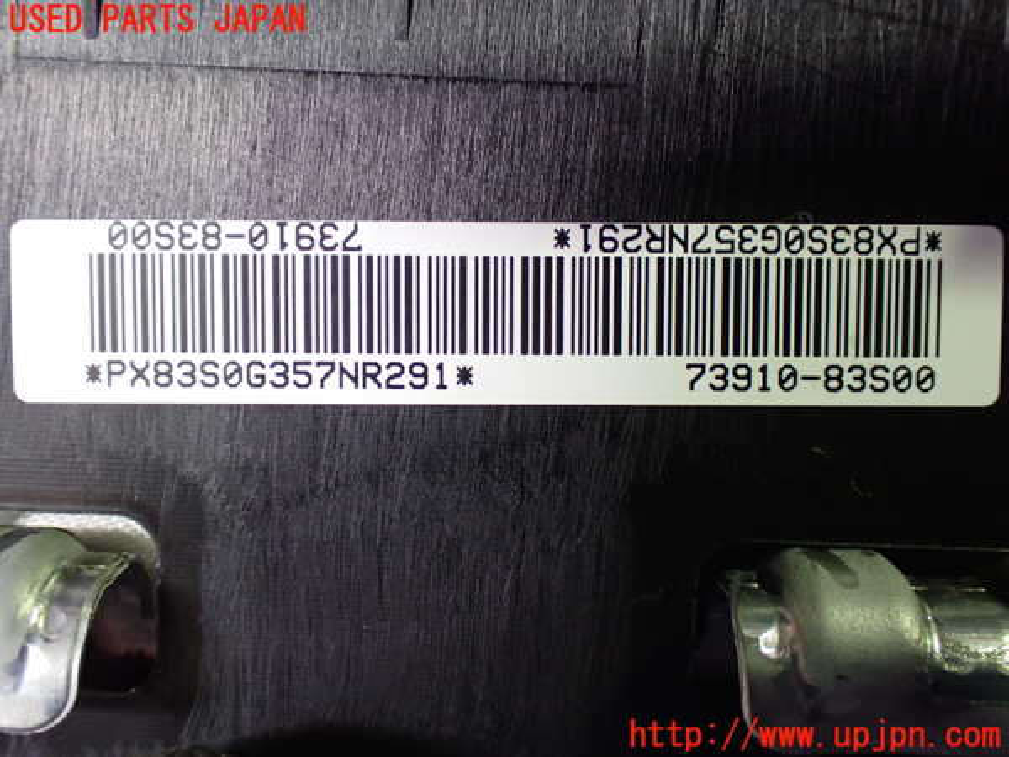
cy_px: 378
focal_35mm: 38
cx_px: 504
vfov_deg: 37.7
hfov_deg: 49.0
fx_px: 1108
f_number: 2.7
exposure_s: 1/50
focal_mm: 6.83
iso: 800
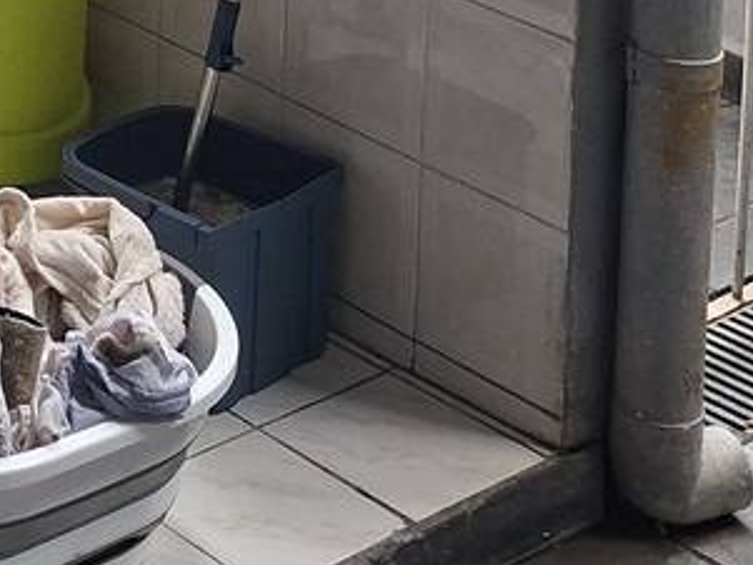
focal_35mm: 110
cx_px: -260
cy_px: -720
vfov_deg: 11.5
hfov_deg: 16.7
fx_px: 2394
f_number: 1.8
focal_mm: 5.54
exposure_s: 1/120
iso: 320
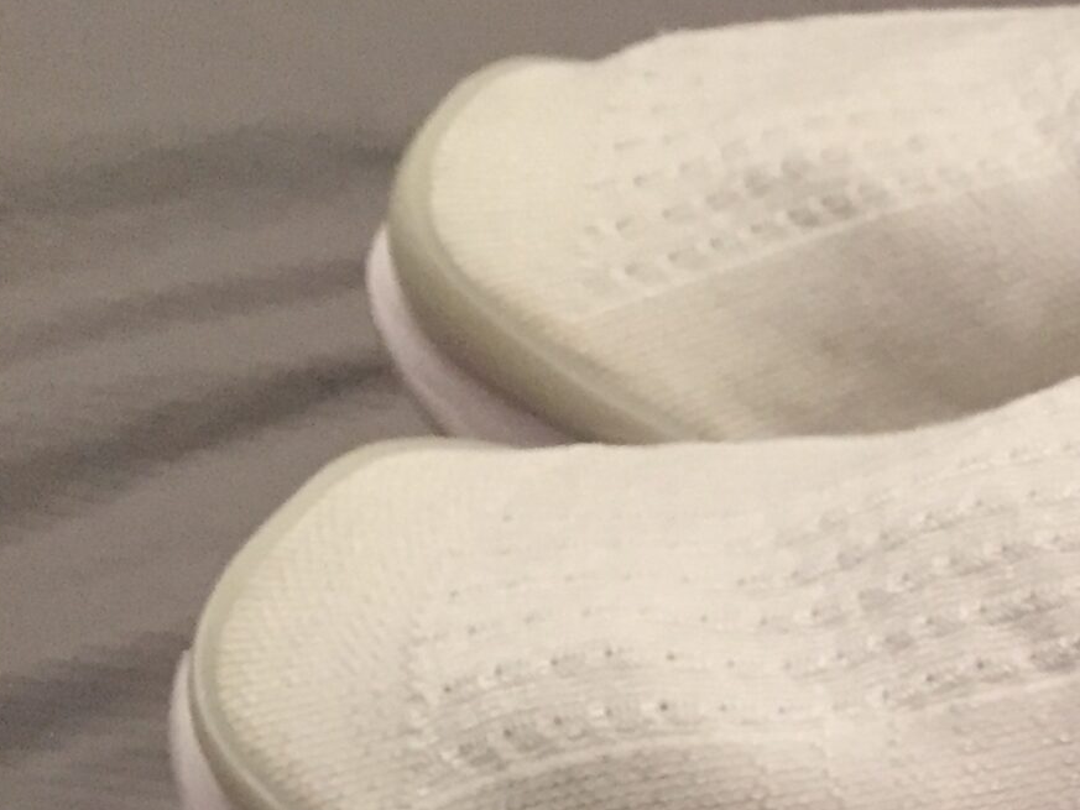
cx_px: 1575
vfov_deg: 16.8
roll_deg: +1.0
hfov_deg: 20.1
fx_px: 2652
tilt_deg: -42.0
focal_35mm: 85
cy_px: 880
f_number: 2.2
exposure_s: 1/30
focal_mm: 4.15
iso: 200
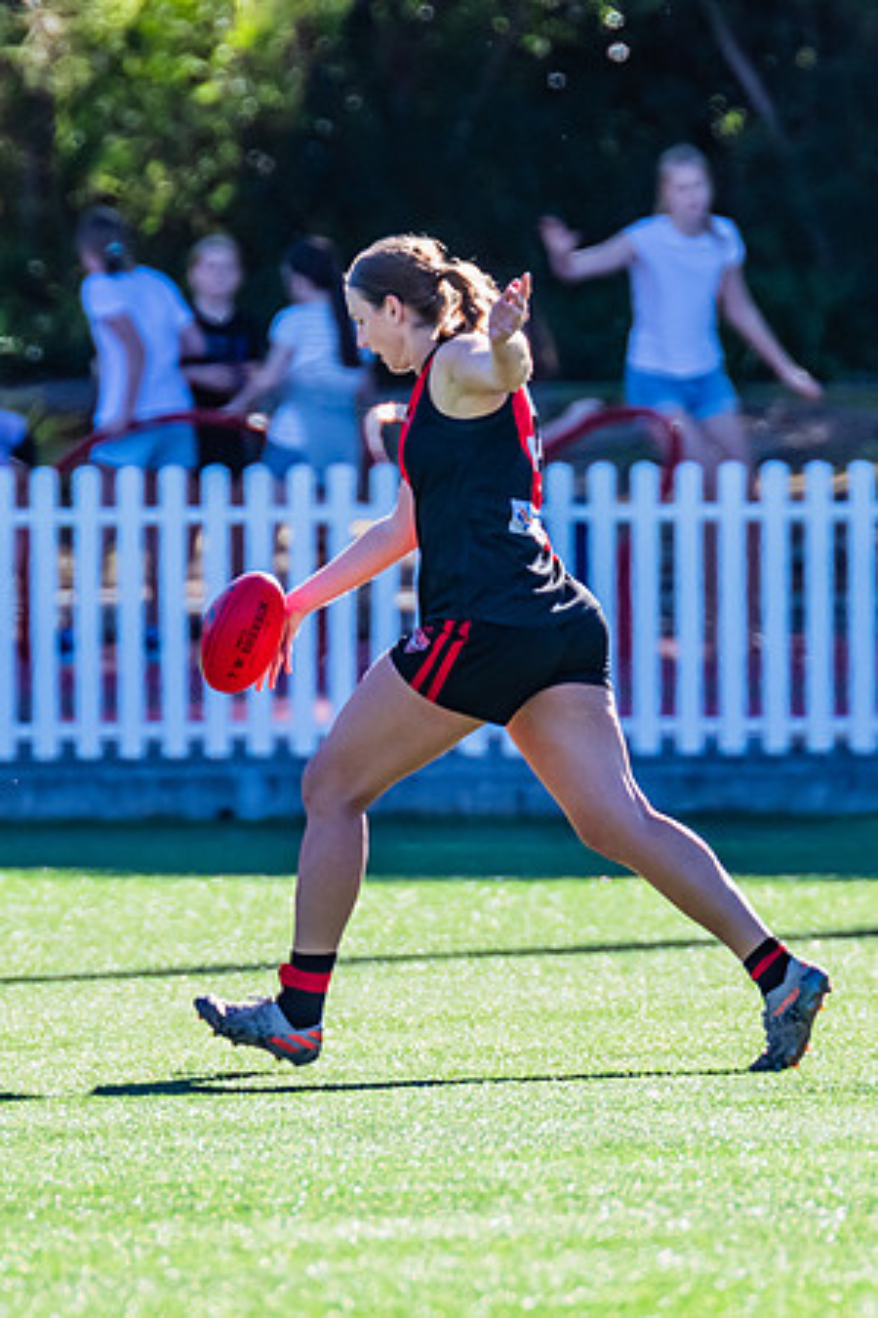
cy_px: 538
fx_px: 41296
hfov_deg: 1.2
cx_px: 525
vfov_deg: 1.8
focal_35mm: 1129
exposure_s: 1/1250
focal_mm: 600
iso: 800
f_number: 7.1
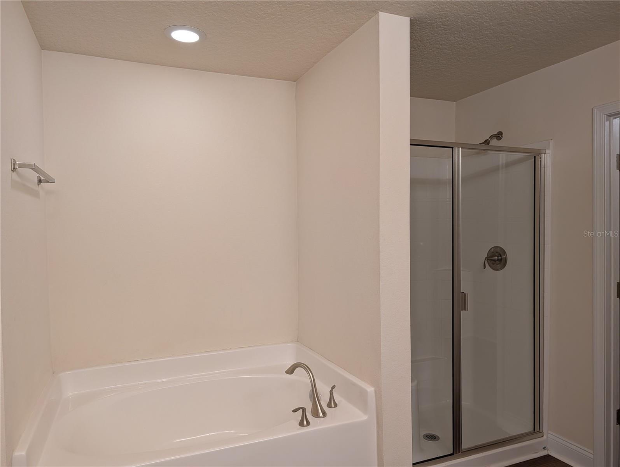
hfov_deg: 71.5
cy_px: 234
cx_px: 310
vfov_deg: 56.9
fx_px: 430
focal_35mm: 24
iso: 95
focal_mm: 6.9
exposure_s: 1/30
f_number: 1.68
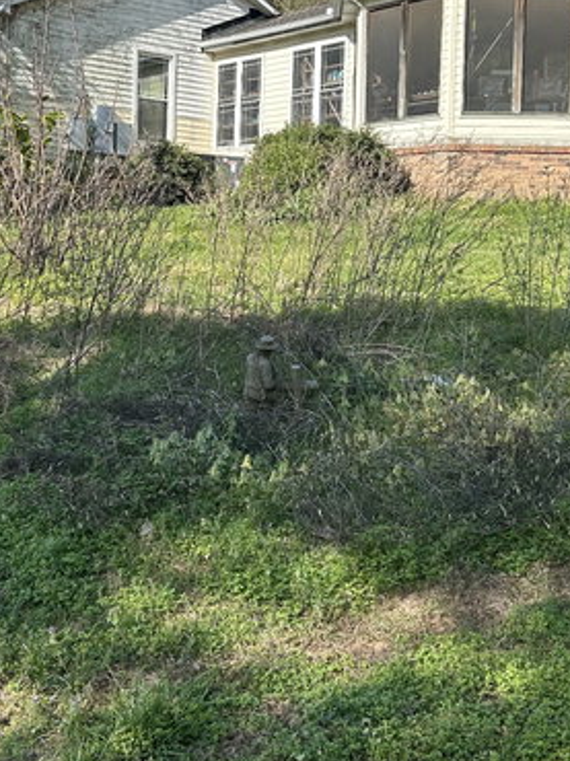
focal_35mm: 48
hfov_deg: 30.2
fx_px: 1055
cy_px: 270
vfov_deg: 39.3
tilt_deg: -1.2
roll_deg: -2.9
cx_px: 251
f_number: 1.5
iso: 50
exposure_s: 1/2008
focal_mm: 5.7
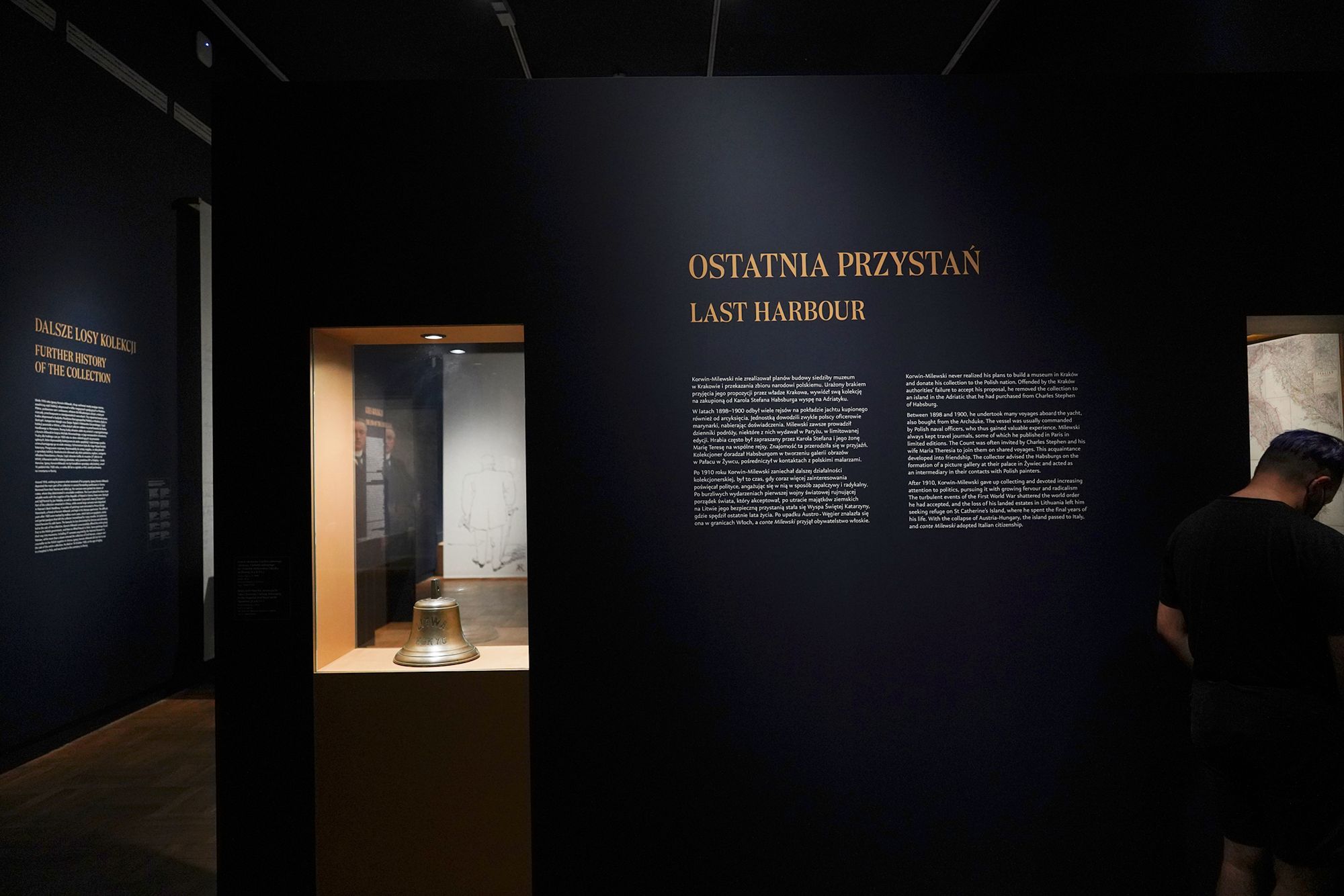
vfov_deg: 53.1
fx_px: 896
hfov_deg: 73.7
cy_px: 448
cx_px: 672
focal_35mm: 24
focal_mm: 24
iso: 3200
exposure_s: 1/80
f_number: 2.8
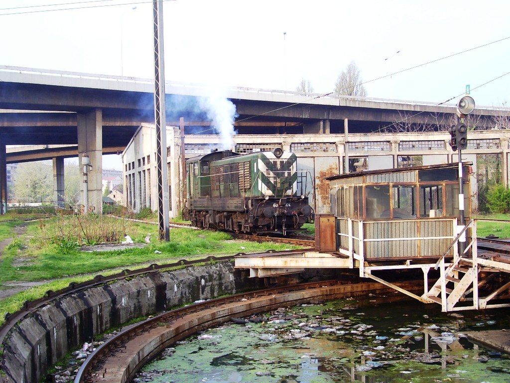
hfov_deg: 44.8
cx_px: 255
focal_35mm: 42
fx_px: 619
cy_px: 192
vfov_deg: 34.3
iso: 80
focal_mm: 7
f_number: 3
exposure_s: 1/125
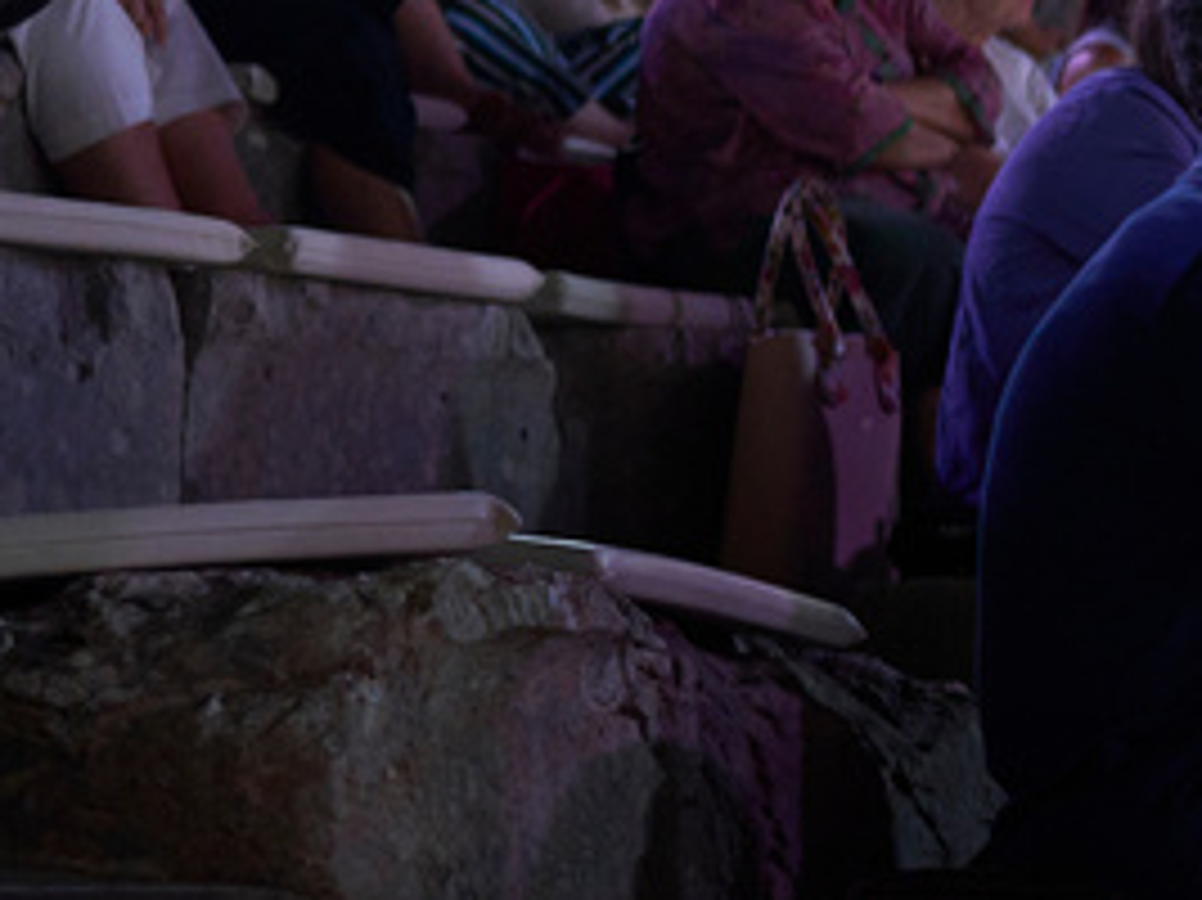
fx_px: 4477
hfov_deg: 13.7
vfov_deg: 11.4
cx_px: 2143
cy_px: 158
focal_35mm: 129
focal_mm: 35
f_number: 1.4
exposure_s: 1/25
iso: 1600
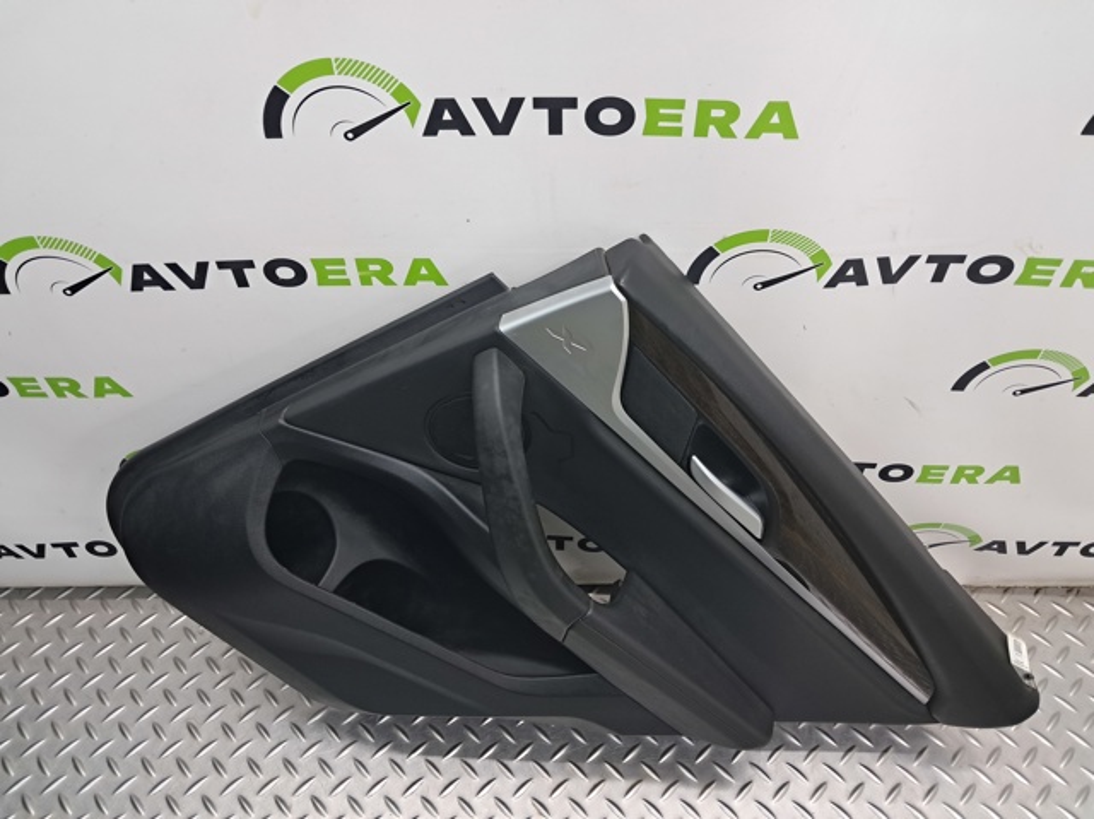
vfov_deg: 51.3
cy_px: 410
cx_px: 547
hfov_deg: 65.4
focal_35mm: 27
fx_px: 853
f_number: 1.8
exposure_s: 1/50
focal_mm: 4
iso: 100
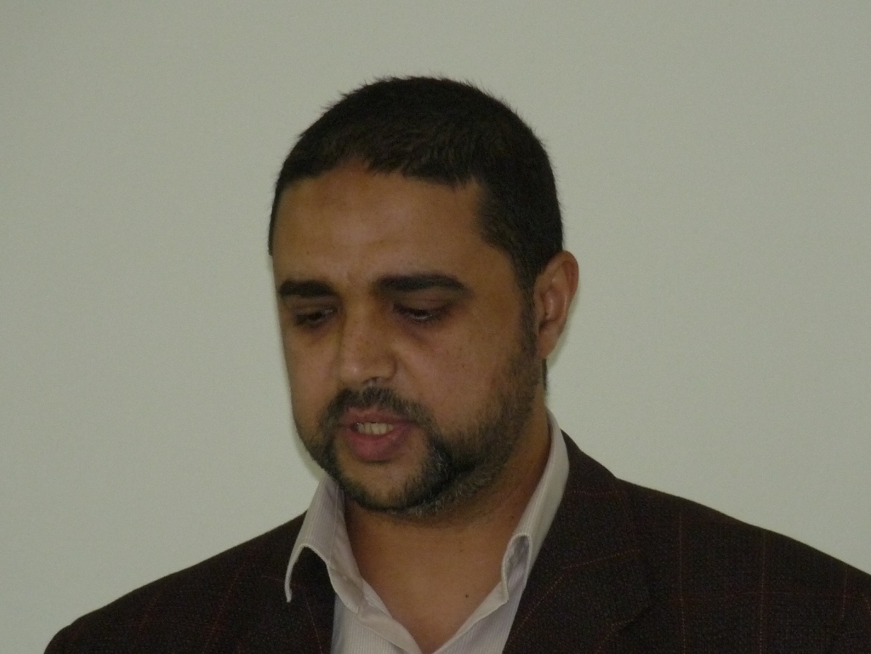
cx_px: 436
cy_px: 327
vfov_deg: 2.8
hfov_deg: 3.7
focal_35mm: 529
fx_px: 13311
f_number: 3.7
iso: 400
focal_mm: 66.7
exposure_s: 1/100
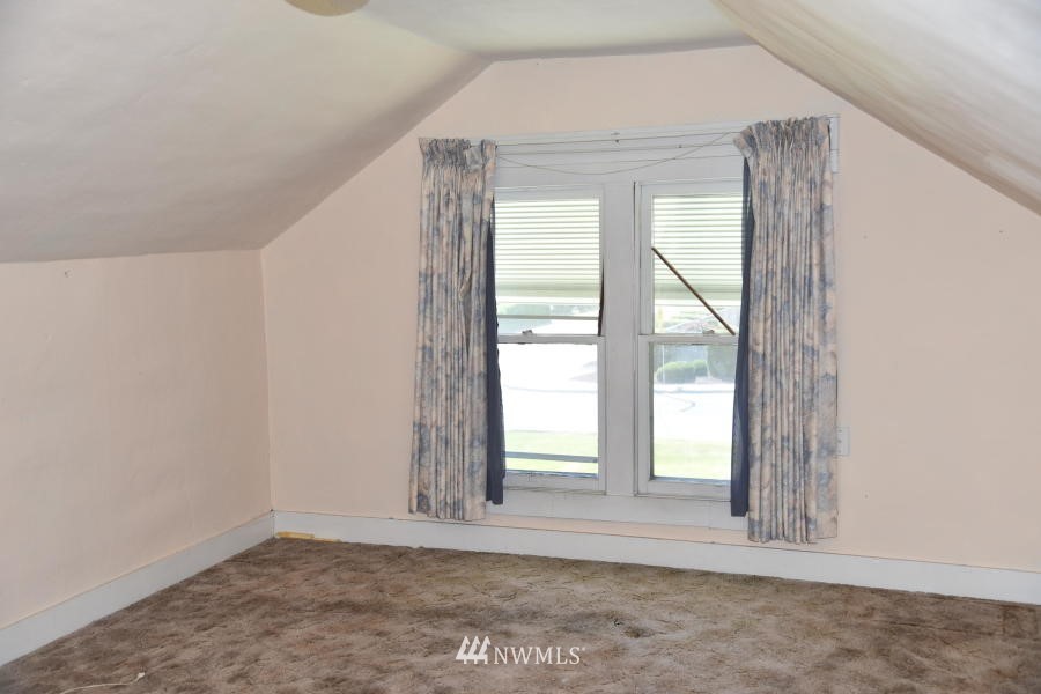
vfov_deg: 35.1
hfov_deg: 50.7
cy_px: 347
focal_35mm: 38
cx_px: 520
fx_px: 1099
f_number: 4
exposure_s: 1/80
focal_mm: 38
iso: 200
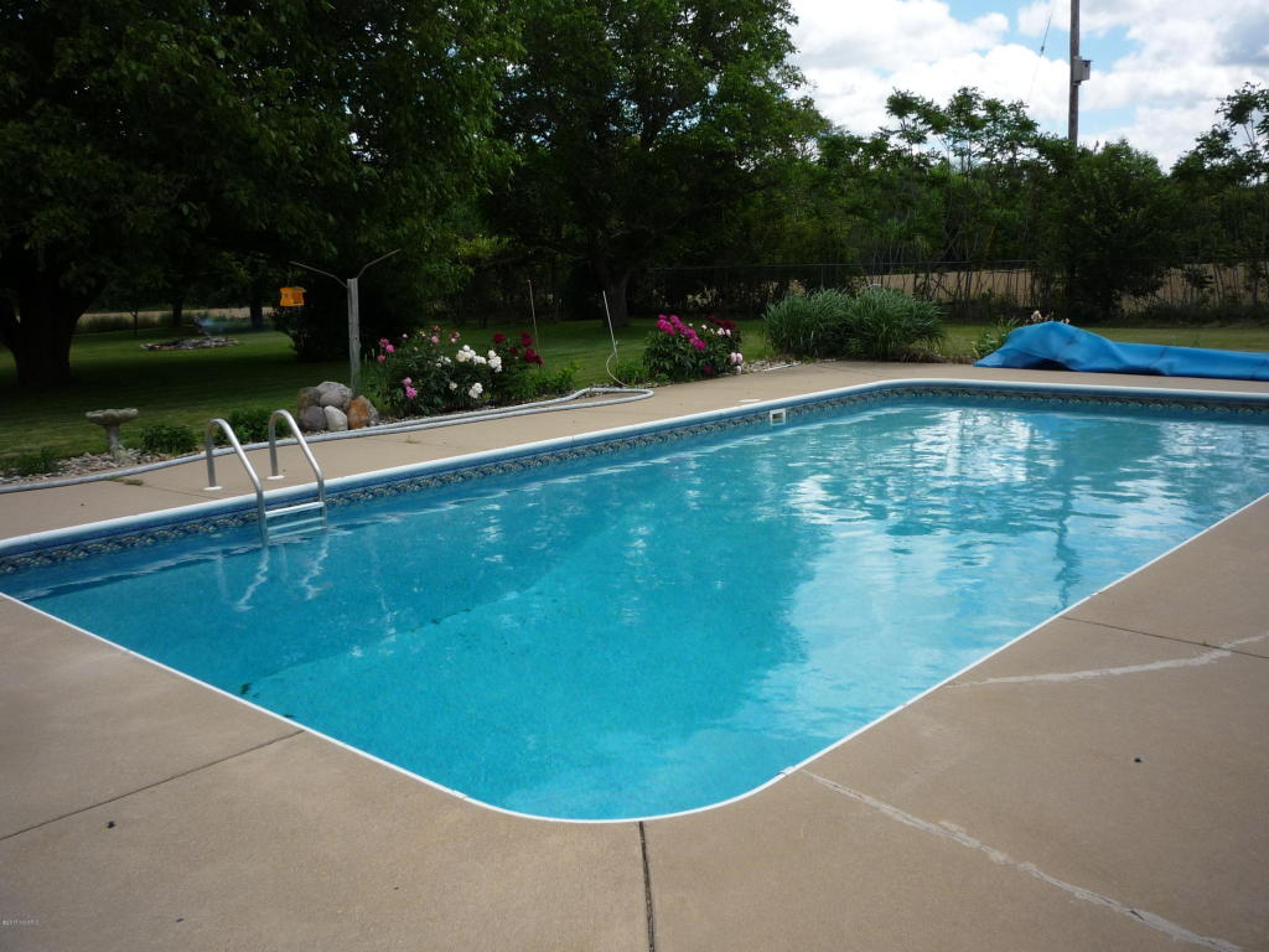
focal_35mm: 32
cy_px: 476
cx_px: 634
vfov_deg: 44.2
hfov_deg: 56.8
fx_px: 1173
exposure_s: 1/400
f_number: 4.5
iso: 100
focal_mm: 5.2
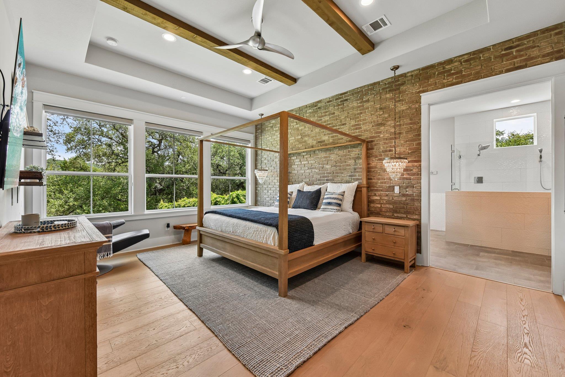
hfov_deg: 104.3
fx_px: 220
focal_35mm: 14
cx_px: 282
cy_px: 188
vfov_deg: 81.2
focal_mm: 14
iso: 125
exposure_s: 1/15
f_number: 8
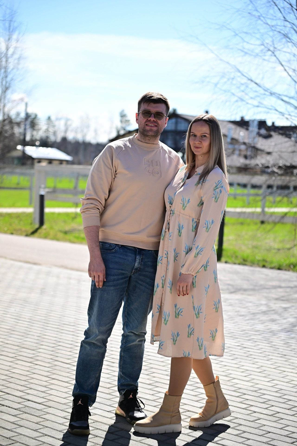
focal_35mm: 70
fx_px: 866
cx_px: 148
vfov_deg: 28.8
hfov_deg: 19.5
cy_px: 223
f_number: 2.8
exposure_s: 1/1600
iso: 125
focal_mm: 70
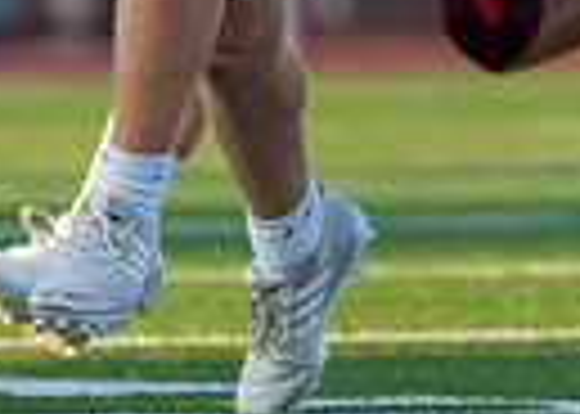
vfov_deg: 1.1
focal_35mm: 1365
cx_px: 442
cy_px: -427
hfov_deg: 1.5
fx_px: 22473
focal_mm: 200
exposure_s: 1/1250
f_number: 2.8
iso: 250
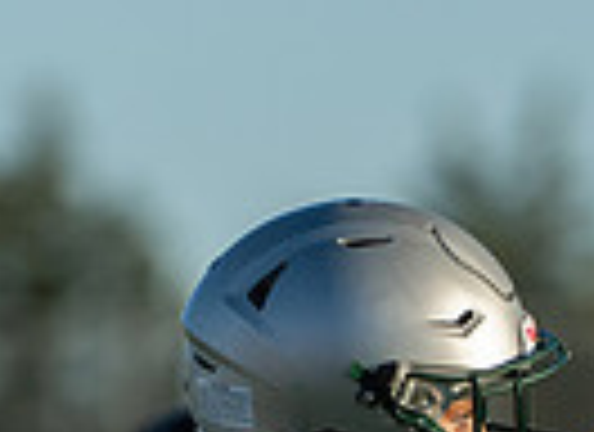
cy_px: 802
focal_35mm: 1925
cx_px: 408
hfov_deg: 1.0
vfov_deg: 0.8
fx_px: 32676
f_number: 5.6
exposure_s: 1/1250
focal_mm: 400
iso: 500
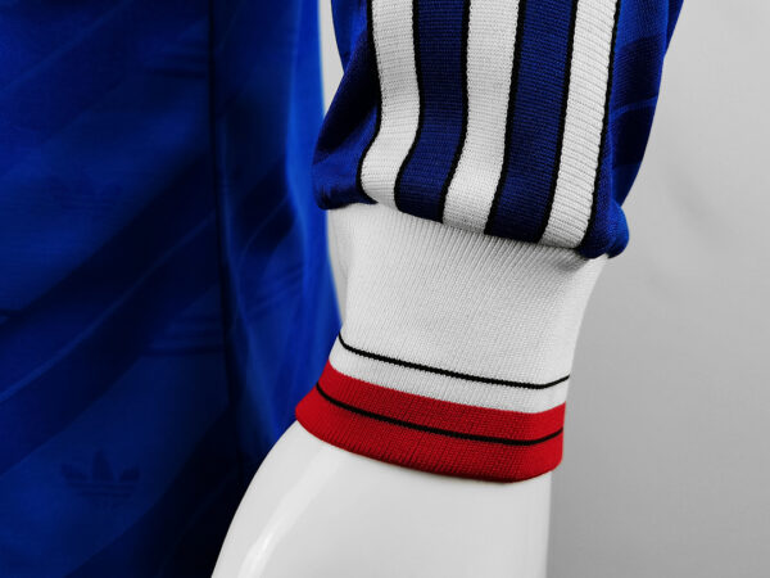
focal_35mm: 44
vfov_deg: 32.9
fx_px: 979
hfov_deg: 42.9
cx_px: 385
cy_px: 289
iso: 200
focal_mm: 5.58
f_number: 1.8
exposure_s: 1/100
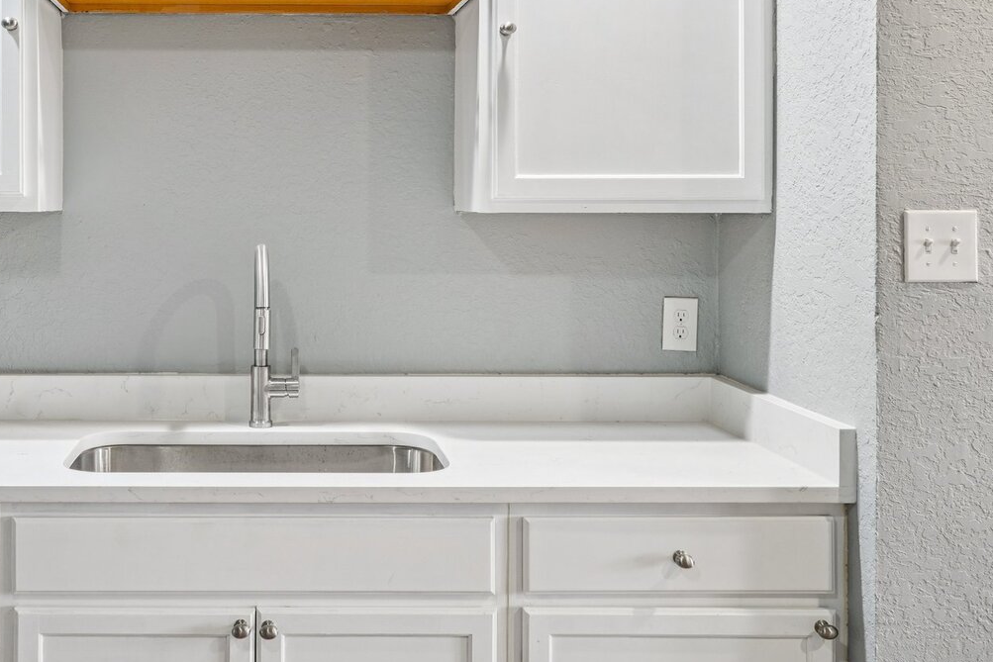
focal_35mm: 42
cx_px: 264
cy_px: 195
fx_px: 1159
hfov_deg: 45.0
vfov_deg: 31.5
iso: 400
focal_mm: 26
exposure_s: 1/25
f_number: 8
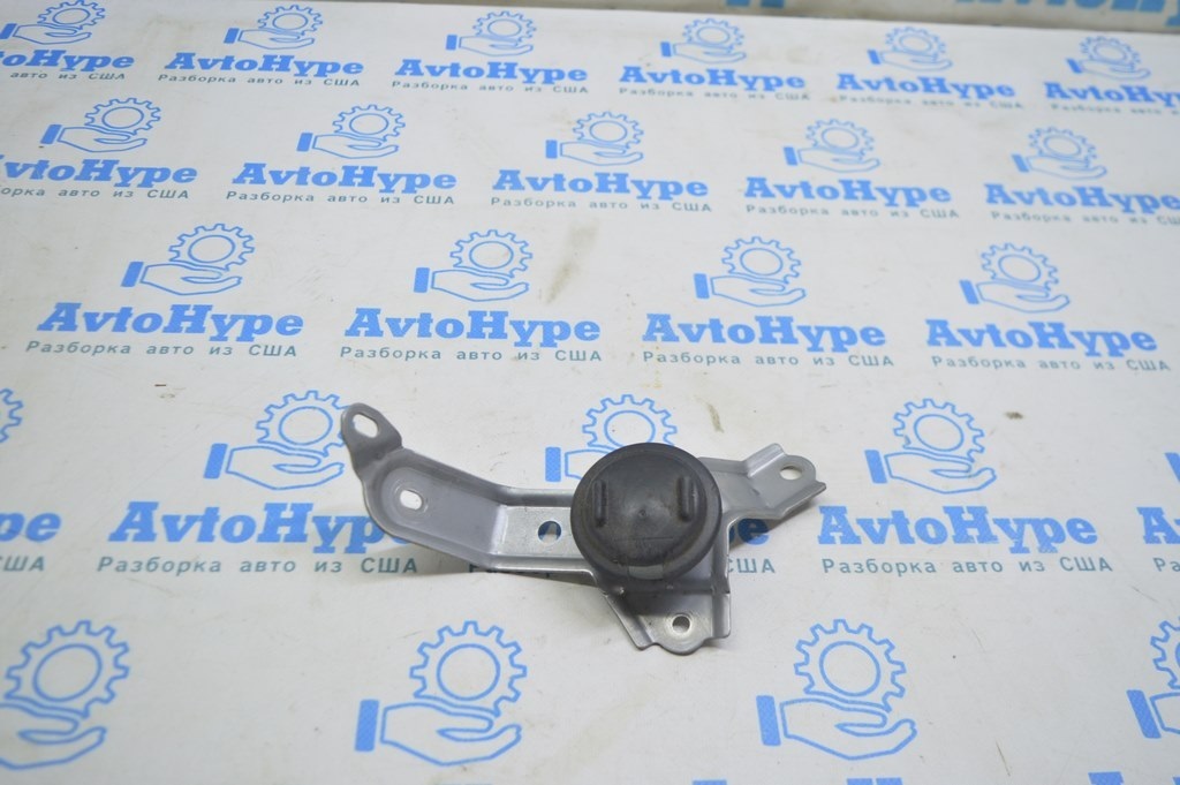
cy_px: 392
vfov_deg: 41.6
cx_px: 590
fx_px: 1032
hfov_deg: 59.5
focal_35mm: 32
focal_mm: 21
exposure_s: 1/50
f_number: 3.8
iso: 400
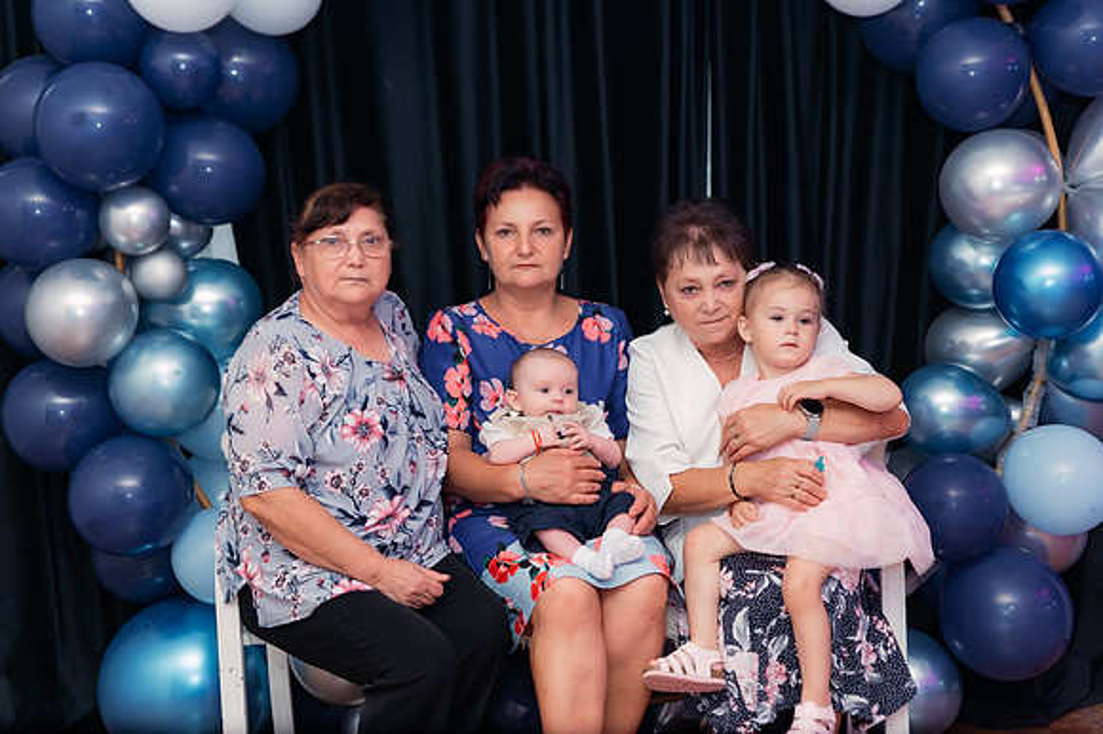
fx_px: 1592
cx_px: 552
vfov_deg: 26.0
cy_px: 367
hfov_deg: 38.2
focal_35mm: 52
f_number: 3.5
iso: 2000
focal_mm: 52
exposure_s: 1/250
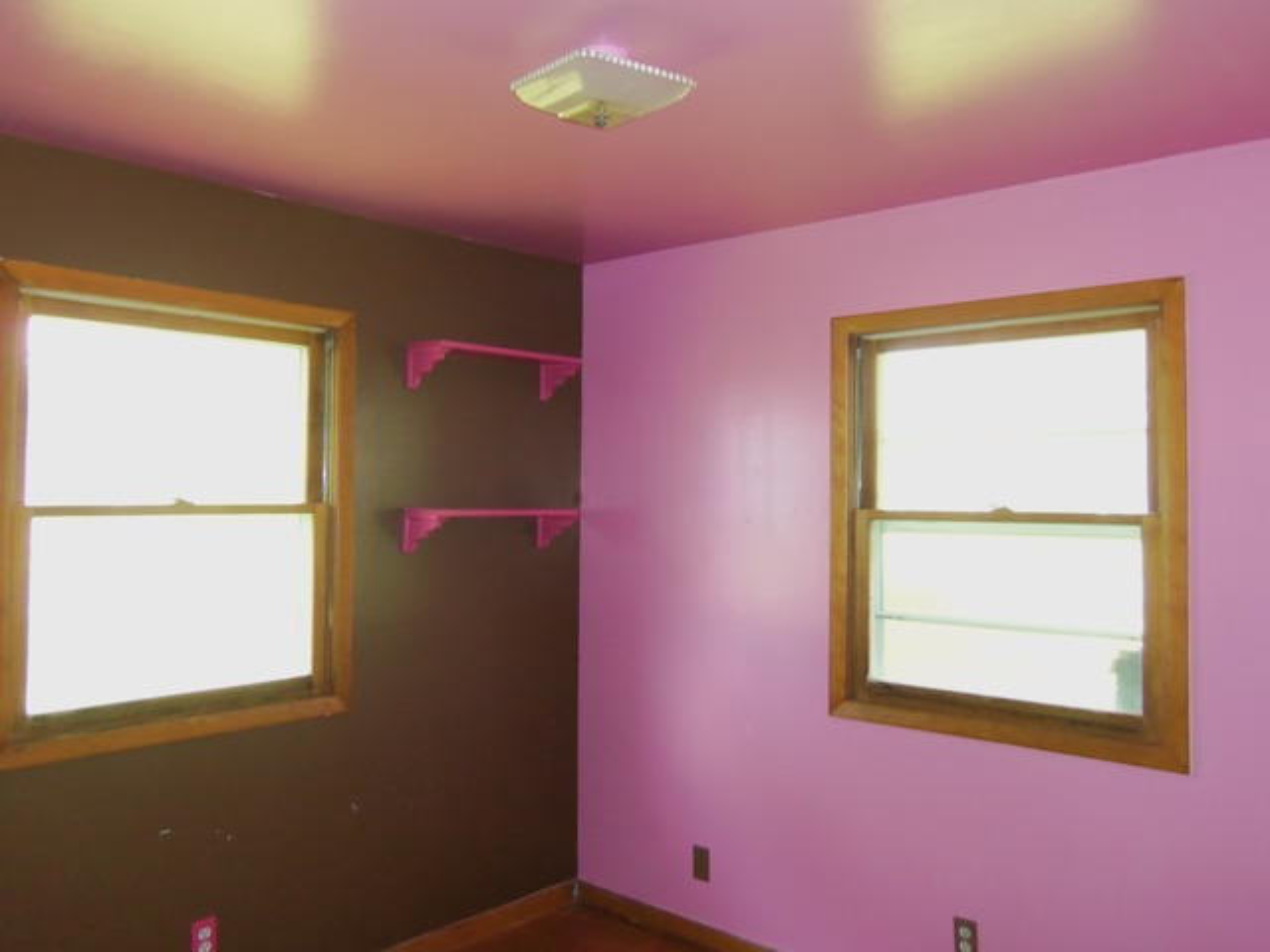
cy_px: 476
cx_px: 635
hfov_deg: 63.4
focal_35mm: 28
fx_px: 1027
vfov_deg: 49.7
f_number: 3.9
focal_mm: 5.1
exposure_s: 1/40
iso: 250
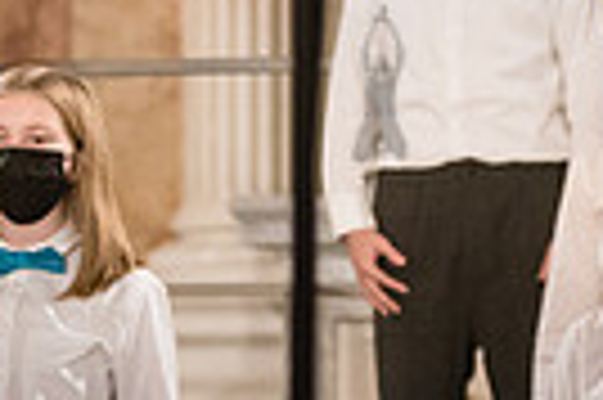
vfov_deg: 3.2
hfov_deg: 4.7
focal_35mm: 433
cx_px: -202
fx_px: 7244
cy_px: 299
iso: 4000
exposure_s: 1/200
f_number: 4
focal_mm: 100
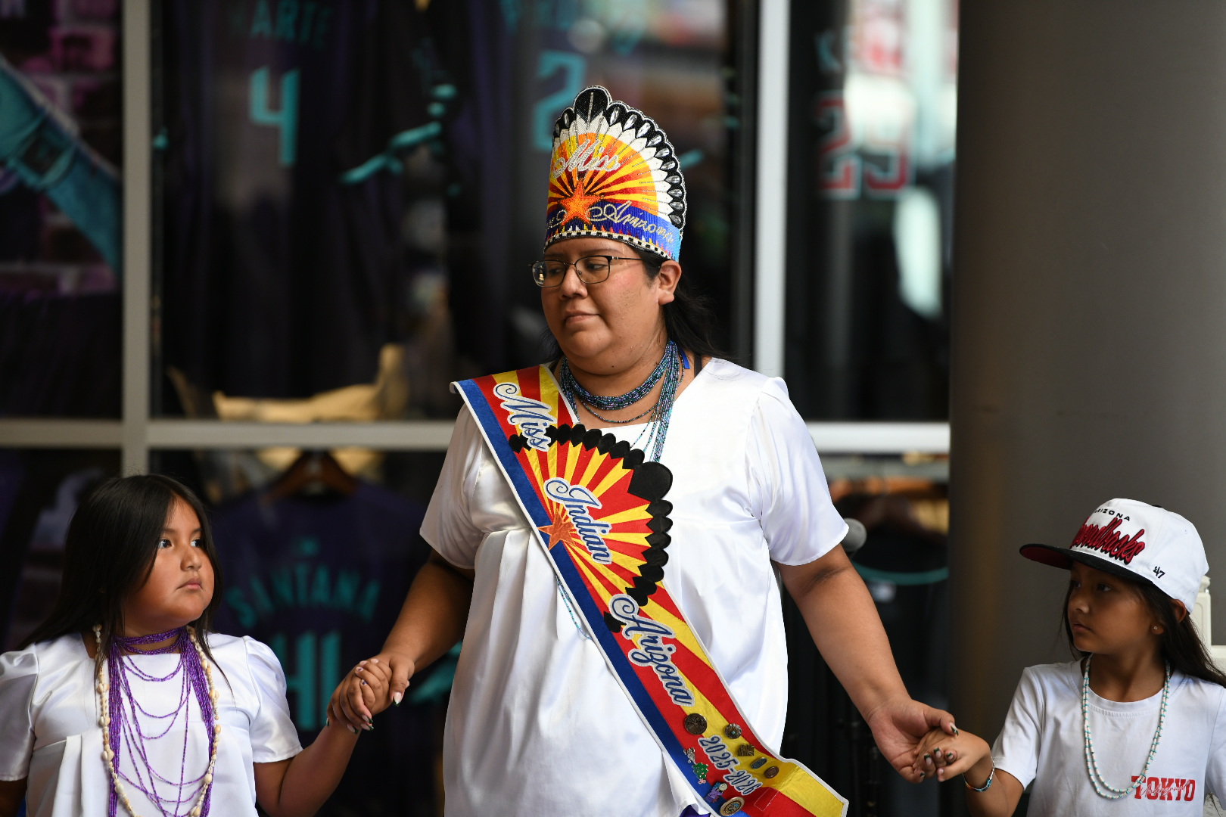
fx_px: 6811
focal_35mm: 200
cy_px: 408
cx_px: 613
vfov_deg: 6.9
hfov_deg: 10.3
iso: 800
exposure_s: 1/200
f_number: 2.8
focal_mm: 200
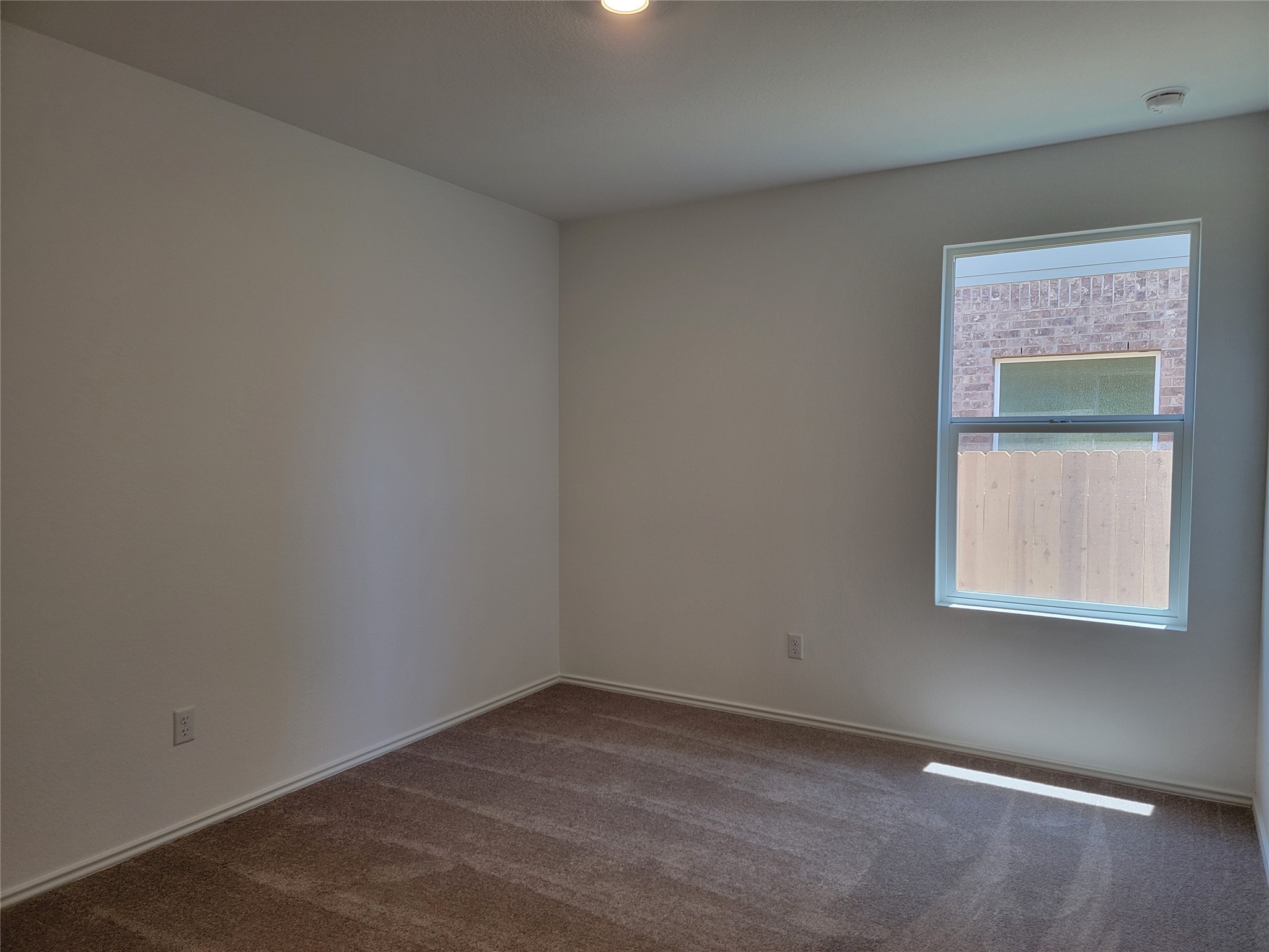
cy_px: 476
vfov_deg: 56.8
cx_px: 634
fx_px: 880
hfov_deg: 71.6
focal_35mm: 24
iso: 80
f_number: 1.8
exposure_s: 1/120
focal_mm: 6.7
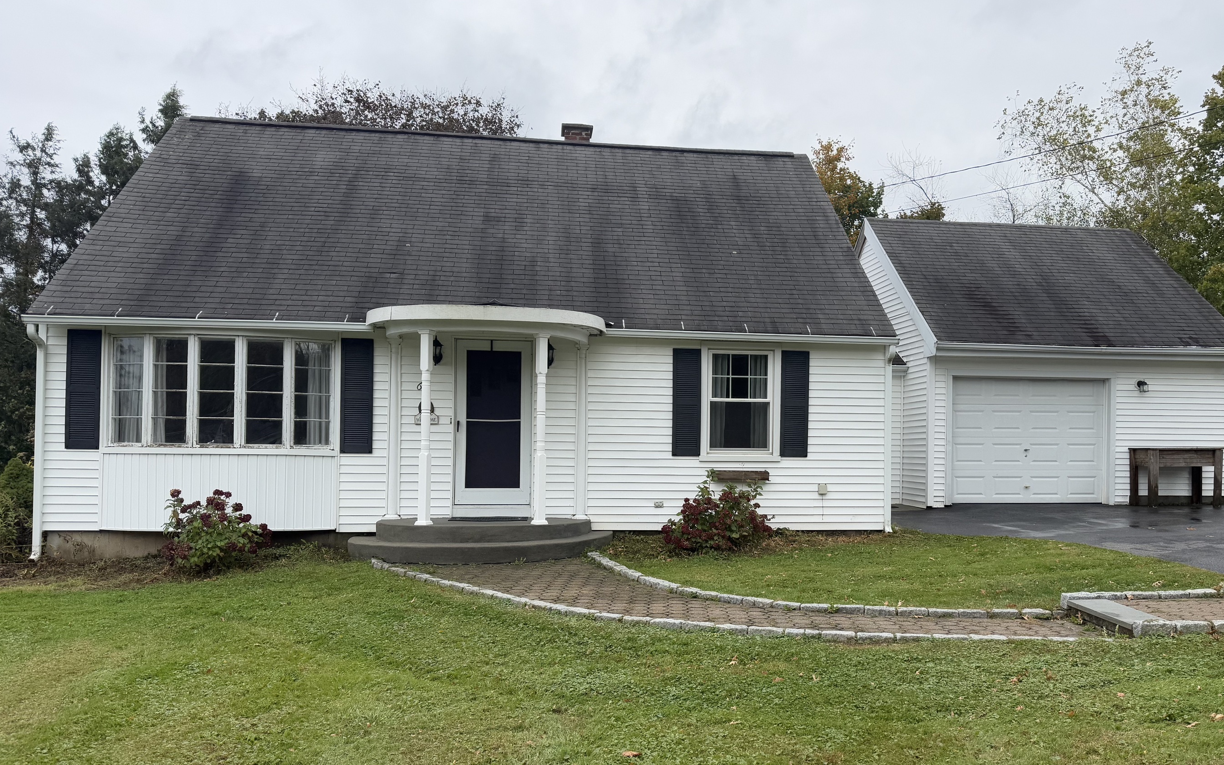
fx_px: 967
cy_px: 439
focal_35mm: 29
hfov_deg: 64.5
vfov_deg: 43.0
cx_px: 676
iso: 80
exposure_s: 1/1812
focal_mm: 6.76
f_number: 1.78
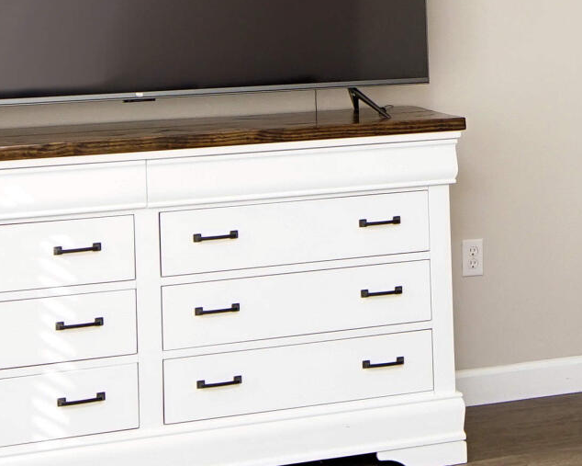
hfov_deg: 23.3
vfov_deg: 18.6
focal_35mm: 80
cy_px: -19
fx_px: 1378
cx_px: 508
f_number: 4.5
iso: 500
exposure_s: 1/60
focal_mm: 12
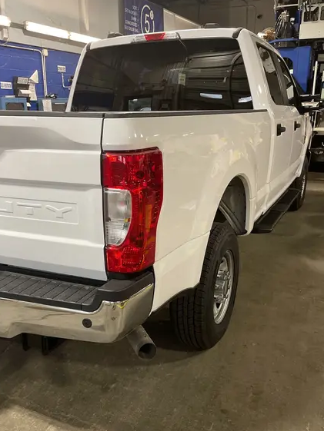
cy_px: 252
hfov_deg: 41.7
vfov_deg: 53.7
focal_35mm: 34
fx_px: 424
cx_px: 135
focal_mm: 4.2
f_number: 1.6
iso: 160
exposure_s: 1/60
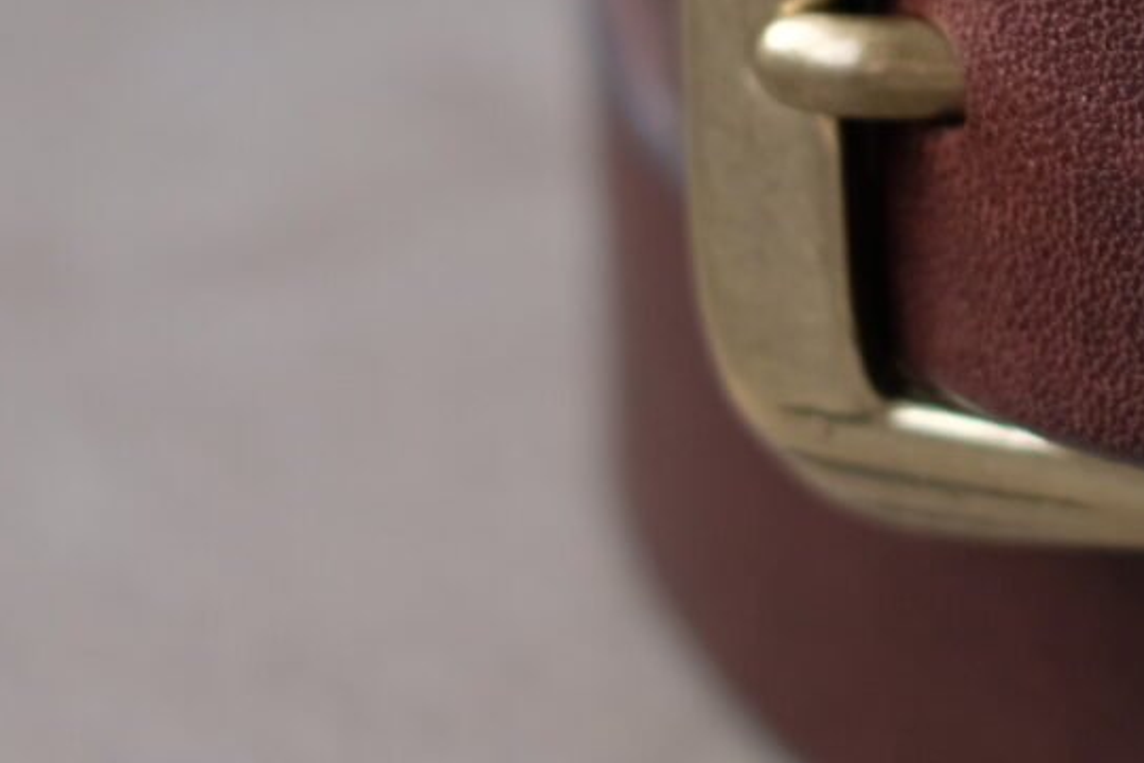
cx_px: 1371
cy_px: -11
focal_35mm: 251
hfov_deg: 8.1
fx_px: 7976
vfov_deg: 5.5
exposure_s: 1/170
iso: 200
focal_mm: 35
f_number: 2.5
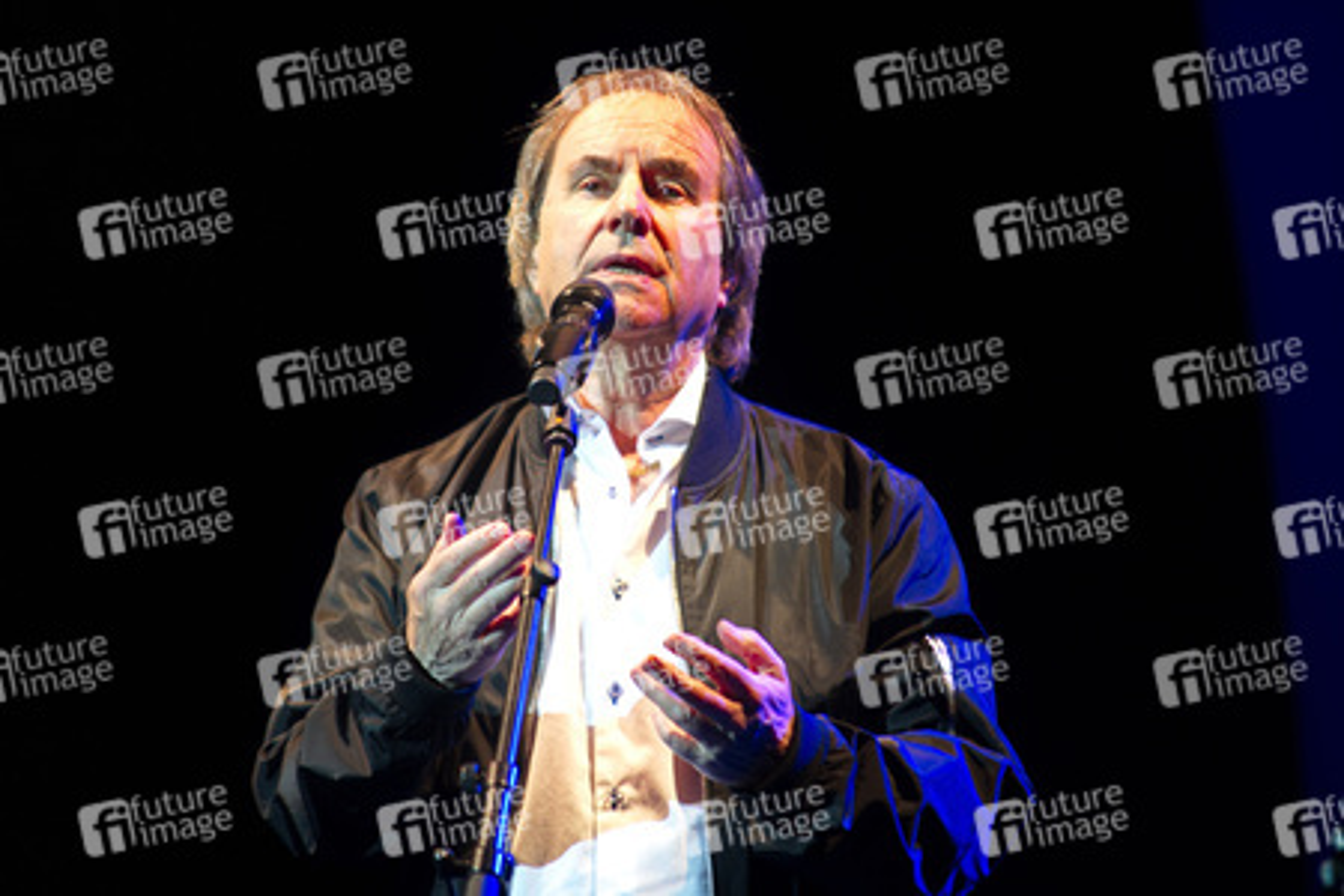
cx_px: 672
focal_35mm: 200
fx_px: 7466
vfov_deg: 6.9
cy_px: 448
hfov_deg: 10.3
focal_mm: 200
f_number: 3.2
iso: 1600
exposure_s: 1/160
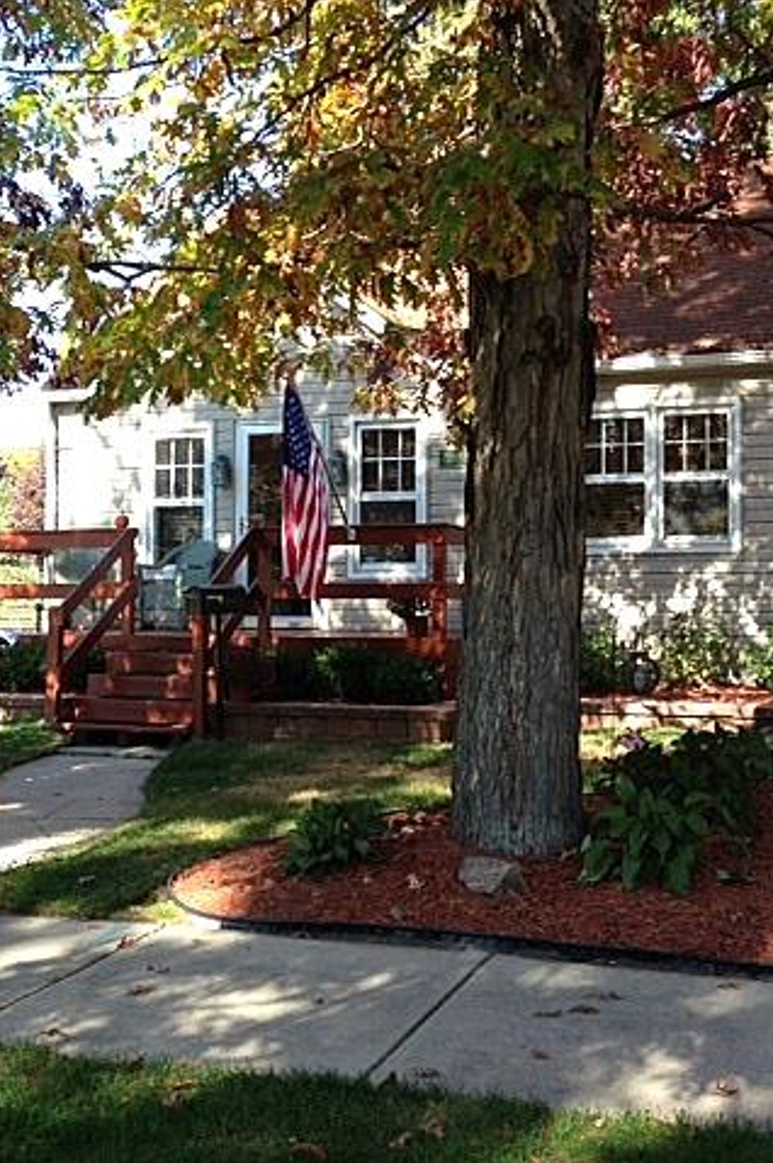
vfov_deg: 42.8
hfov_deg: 29.2
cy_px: 582
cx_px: 445
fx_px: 1484
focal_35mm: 46
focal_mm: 4.13
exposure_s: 1/224
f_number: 2.4
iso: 50
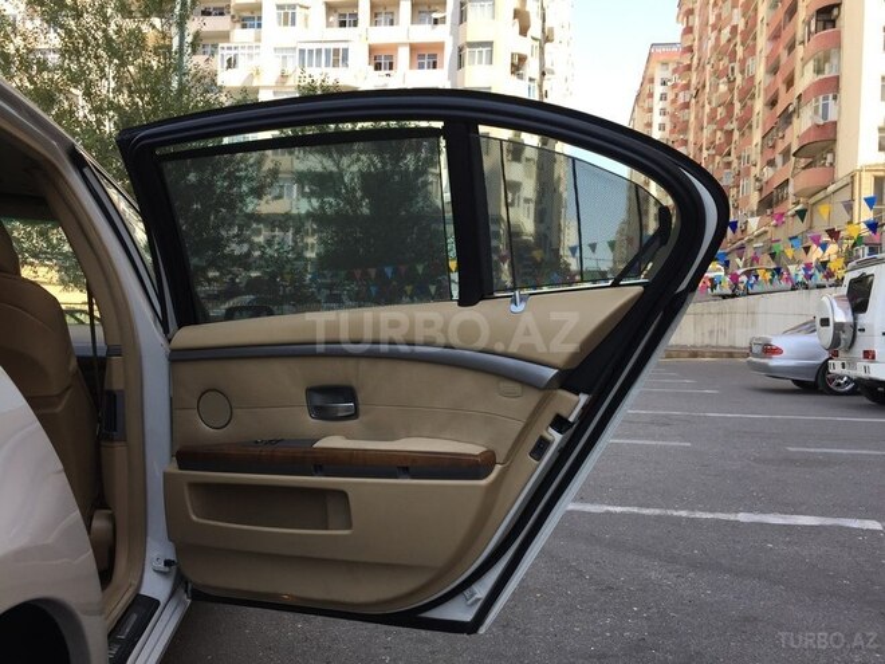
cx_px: 442
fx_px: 741
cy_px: 332
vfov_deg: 48.2
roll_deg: -2.8
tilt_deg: +0.7
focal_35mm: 29
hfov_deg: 61.7
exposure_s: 1/488
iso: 32
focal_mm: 4.15
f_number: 2.2
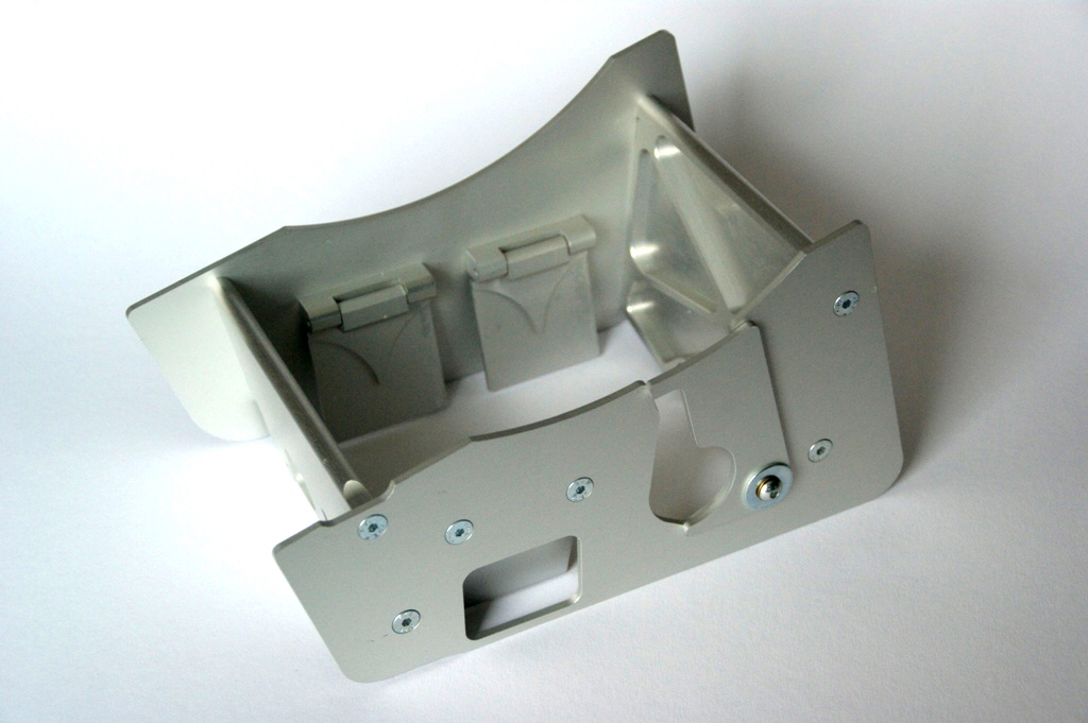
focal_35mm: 60
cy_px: 362
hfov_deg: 33.4
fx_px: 1812
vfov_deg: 22.6
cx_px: 544
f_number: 4.5
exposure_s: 1/60
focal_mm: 40
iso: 800
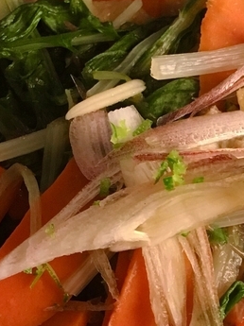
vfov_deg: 19.0
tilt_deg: -67.9
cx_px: 189
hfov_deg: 14.6
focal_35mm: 101
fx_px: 951
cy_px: 317
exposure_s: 1/30
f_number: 2.2
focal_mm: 4.15
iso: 160
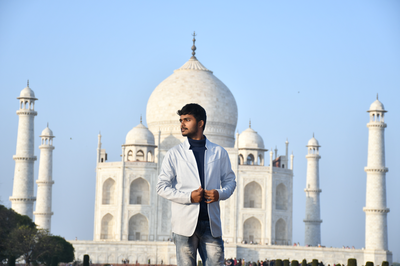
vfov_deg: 13.8
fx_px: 1100
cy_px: 133
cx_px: 200
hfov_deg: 20.6
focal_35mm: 99
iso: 200
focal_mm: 66
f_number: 5.6
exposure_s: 1/500
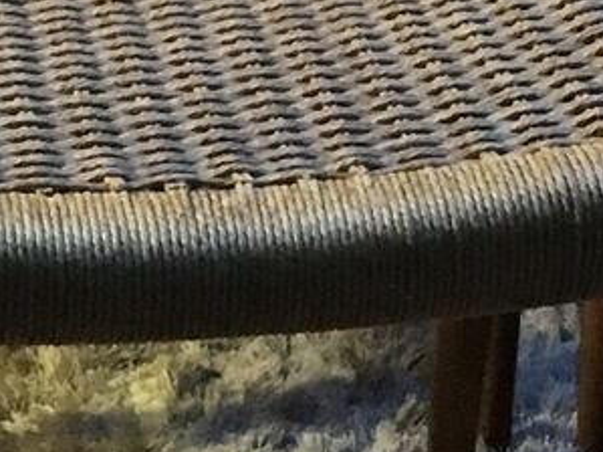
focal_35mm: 194
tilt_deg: -26.0
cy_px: 85
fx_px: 3378
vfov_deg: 7.6
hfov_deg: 10.2
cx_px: 498
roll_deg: -2.2
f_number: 2.2
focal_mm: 4.15
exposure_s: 1/17
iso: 320
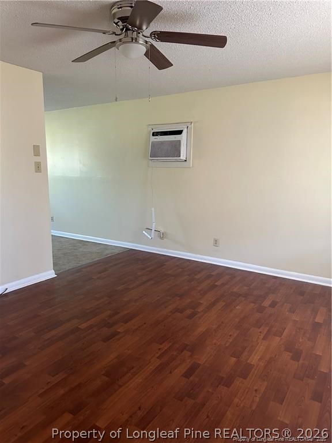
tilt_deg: -10.6
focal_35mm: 24
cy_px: 222
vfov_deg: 71.6
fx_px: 307
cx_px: 166
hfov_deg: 56.8
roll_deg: -1.0
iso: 500
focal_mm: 6.86
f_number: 1.78
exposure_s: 1/60
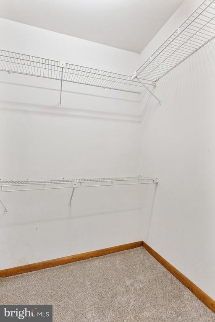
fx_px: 152
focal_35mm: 17
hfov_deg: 70.4
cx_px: 108
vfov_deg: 93.3
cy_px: 161
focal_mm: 11.7
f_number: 9
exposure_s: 1/6
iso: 400
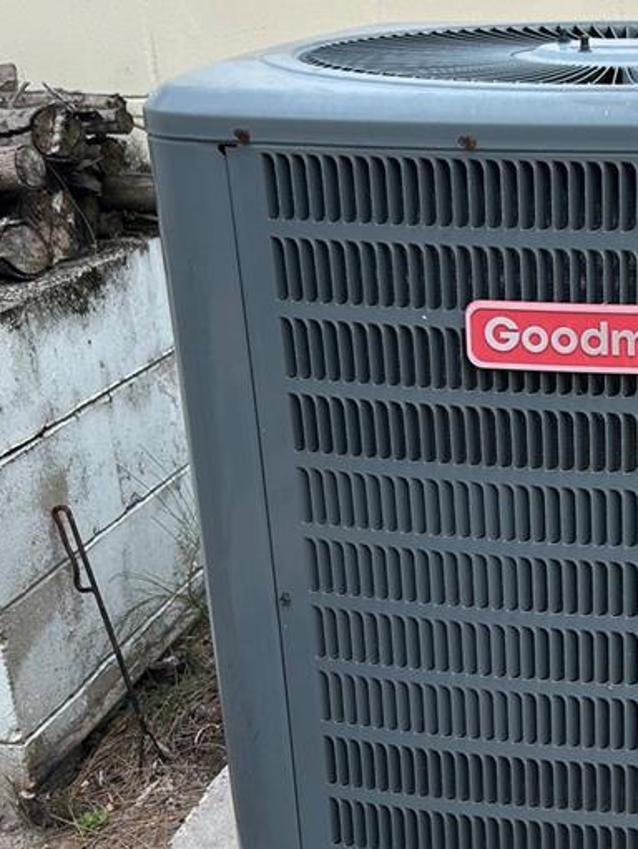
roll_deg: -1.6
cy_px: 518
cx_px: 630
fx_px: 1497
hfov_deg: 23.1
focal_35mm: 61
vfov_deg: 31.6
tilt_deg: -21.1
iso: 50
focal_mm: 5.7
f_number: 1.5
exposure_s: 1/859
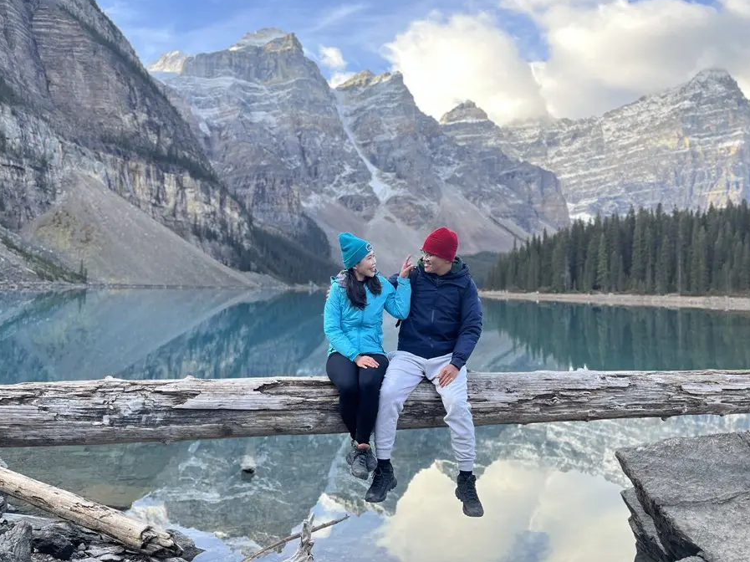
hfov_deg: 61.7
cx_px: 360
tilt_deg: +3.2
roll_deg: -0.1
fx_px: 628
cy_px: 250
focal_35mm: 29
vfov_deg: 48.1
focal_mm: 5.1
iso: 50
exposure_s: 1/416
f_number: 1.6
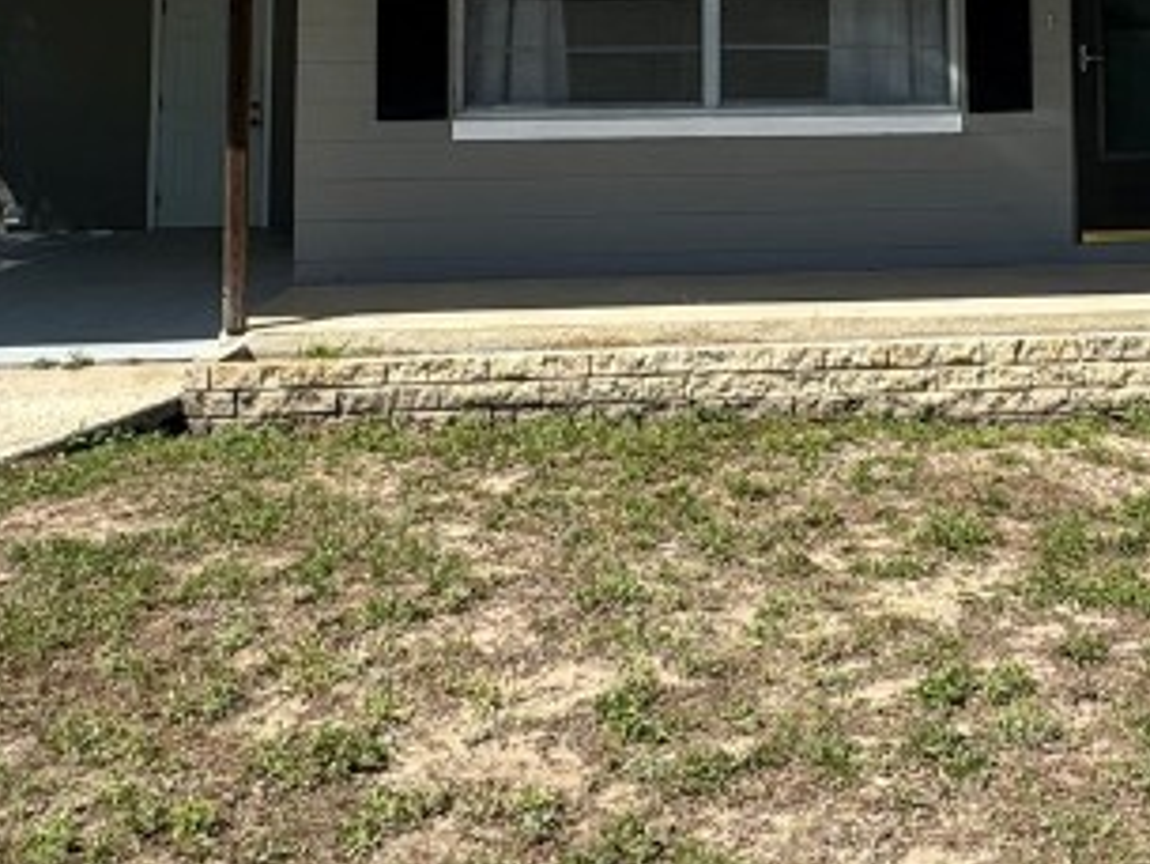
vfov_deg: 28.8
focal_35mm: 47
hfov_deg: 39.3
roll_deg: +0.4
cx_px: 867
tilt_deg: +3.6
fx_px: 1562
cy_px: -15
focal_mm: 2.22
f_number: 2.2
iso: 50
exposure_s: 1/1637
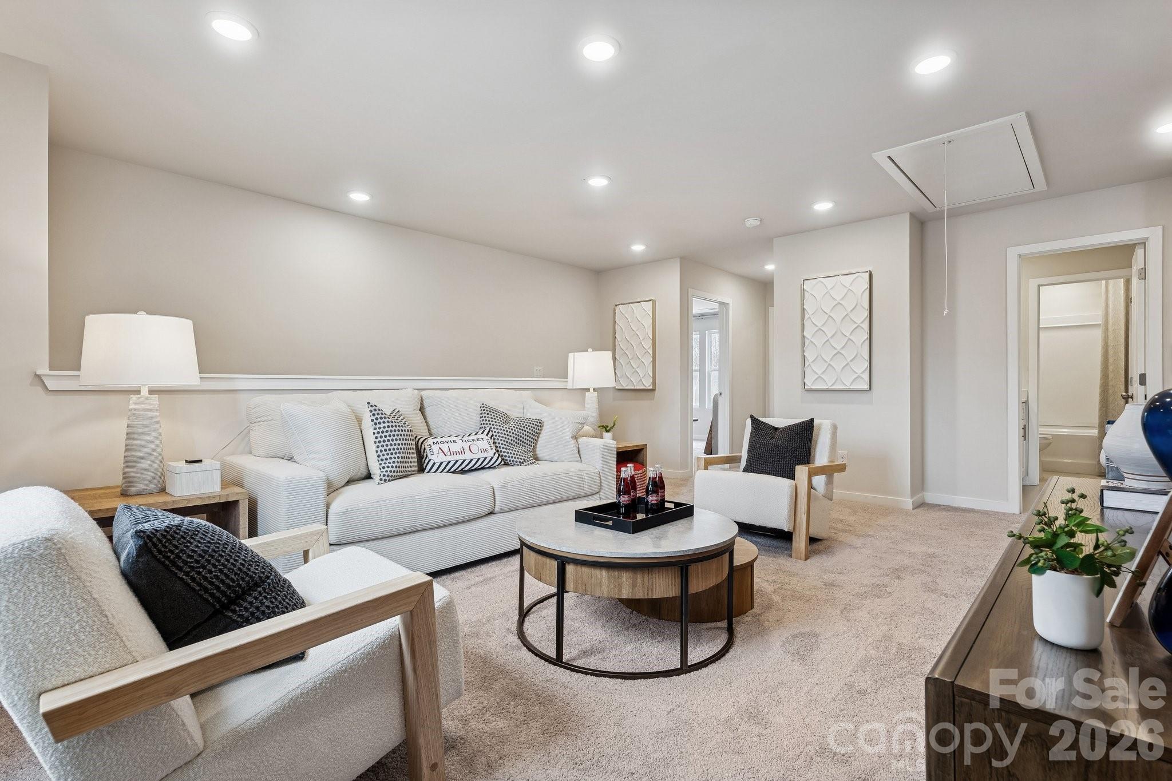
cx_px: 586
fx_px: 521
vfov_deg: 73.7
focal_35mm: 16
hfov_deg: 96.7
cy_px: 390
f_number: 8
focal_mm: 16
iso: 400
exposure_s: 1/10
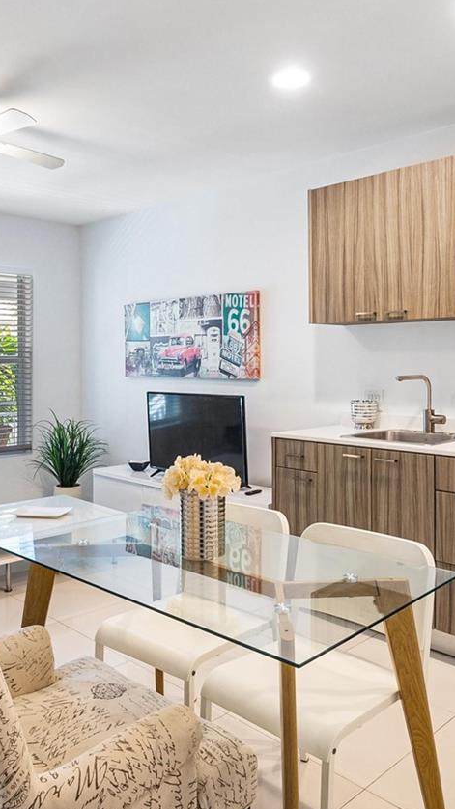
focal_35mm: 28
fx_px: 601
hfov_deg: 41.5
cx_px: 218
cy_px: 373
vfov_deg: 67.8
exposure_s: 1/13
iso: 100
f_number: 6.3
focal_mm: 7
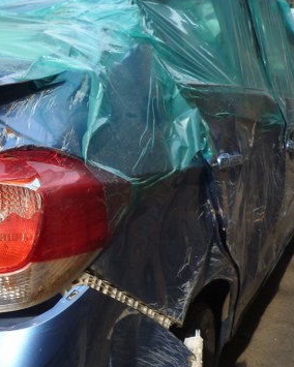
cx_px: -29
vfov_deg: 34.1
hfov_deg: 25.6
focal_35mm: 55
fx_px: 598
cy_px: 217
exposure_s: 1/100
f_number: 3.6
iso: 80
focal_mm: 4.5
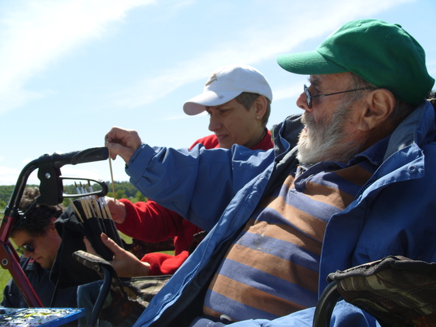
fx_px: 441
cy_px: 164
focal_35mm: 35
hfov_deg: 52.6
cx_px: 218
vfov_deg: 40.7
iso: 80
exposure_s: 1/750
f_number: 4.8
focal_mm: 7.8
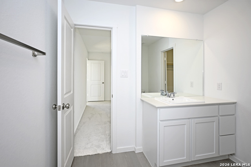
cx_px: 126
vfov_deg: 67.3
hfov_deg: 90.0
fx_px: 125
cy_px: 84
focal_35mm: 18
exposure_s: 1/30
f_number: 3.5
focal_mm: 12
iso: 64
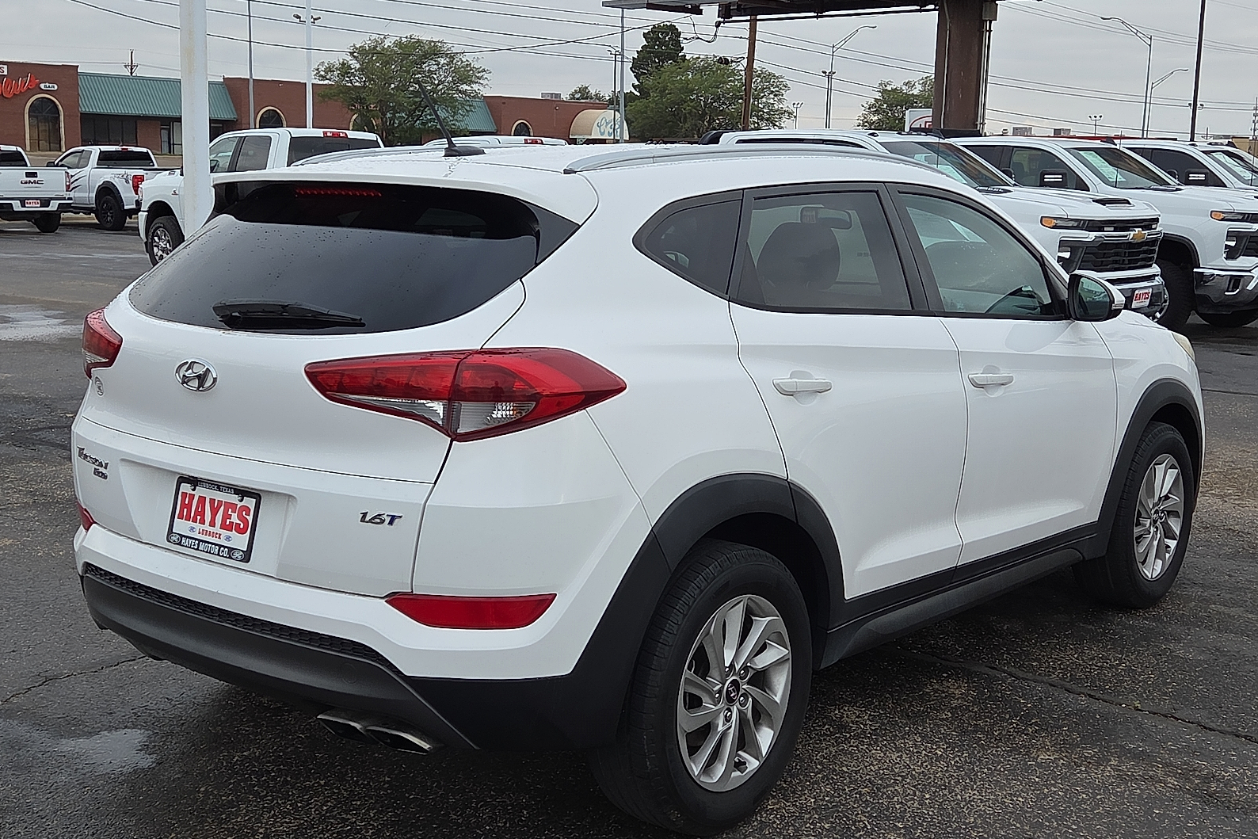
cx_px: 629
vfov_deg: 30.5
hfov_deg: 44.5
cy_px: 420
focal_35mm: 44
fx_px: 1538
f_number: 1.8
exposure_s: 1/2500
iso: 76
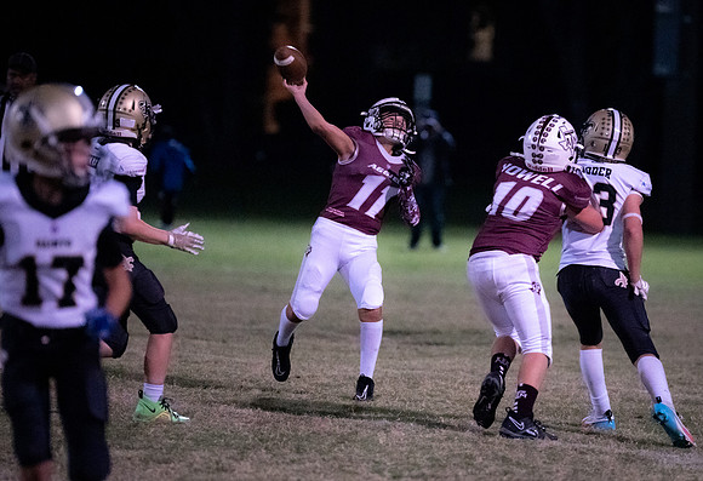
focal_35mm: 303
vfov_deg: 4.6
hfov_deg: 6.8
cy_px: 256
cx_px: 450
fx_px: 5957
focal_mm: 200
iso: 12800
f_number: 2.8
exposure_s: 1/1000
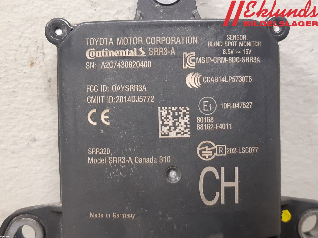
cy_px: 119
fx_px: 239
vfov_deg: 53.1
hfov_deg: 67.3
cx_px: 159
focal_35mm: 26
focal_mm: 3.93
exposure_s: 1/25
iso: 200
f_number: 1.7
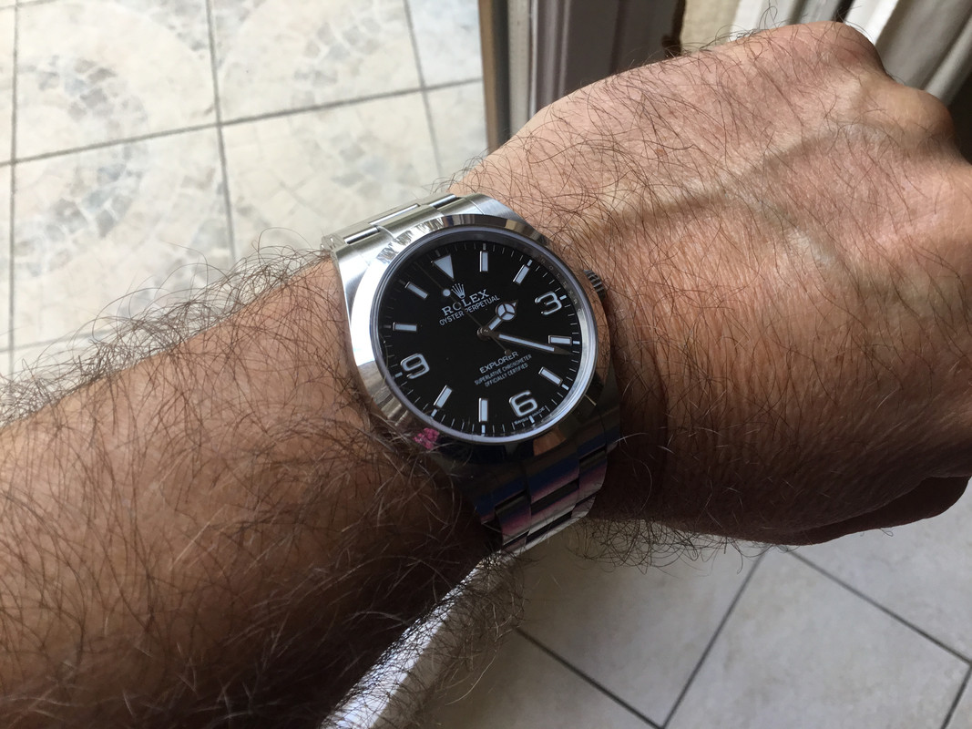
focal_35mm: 31
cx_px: 486
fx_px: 870
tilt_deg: -68.6
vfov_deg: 45.4
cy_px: 364
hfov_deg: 58.4
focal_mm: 3.3
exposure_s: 1/100
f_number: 2.4
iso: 40
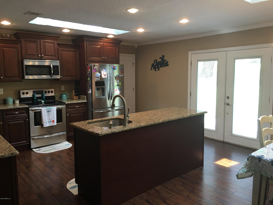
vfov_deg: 48.2
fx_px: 229
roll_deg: +0.7
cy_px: 102
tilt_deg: -5.5
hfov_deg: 61.7
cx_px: 136
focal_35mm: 29
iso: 25
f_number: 2.2
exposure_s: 1/15
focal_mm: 4.15
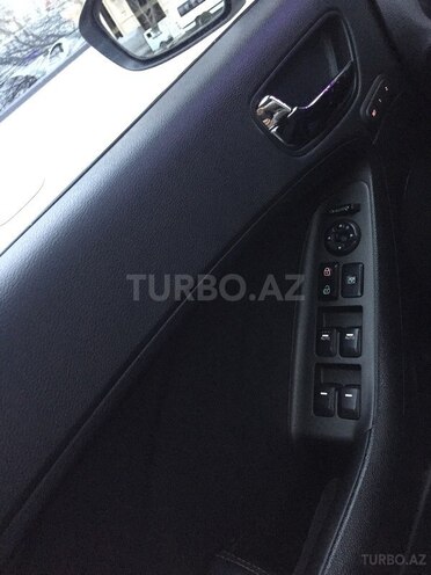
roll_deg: +42.9
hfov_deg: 48.2
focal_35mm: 29
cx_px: 216
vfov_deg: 61.7
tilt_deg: -30.7
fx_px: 481
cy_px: 288
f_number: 2.2
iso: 400
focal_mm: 4.15
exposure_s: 1/17
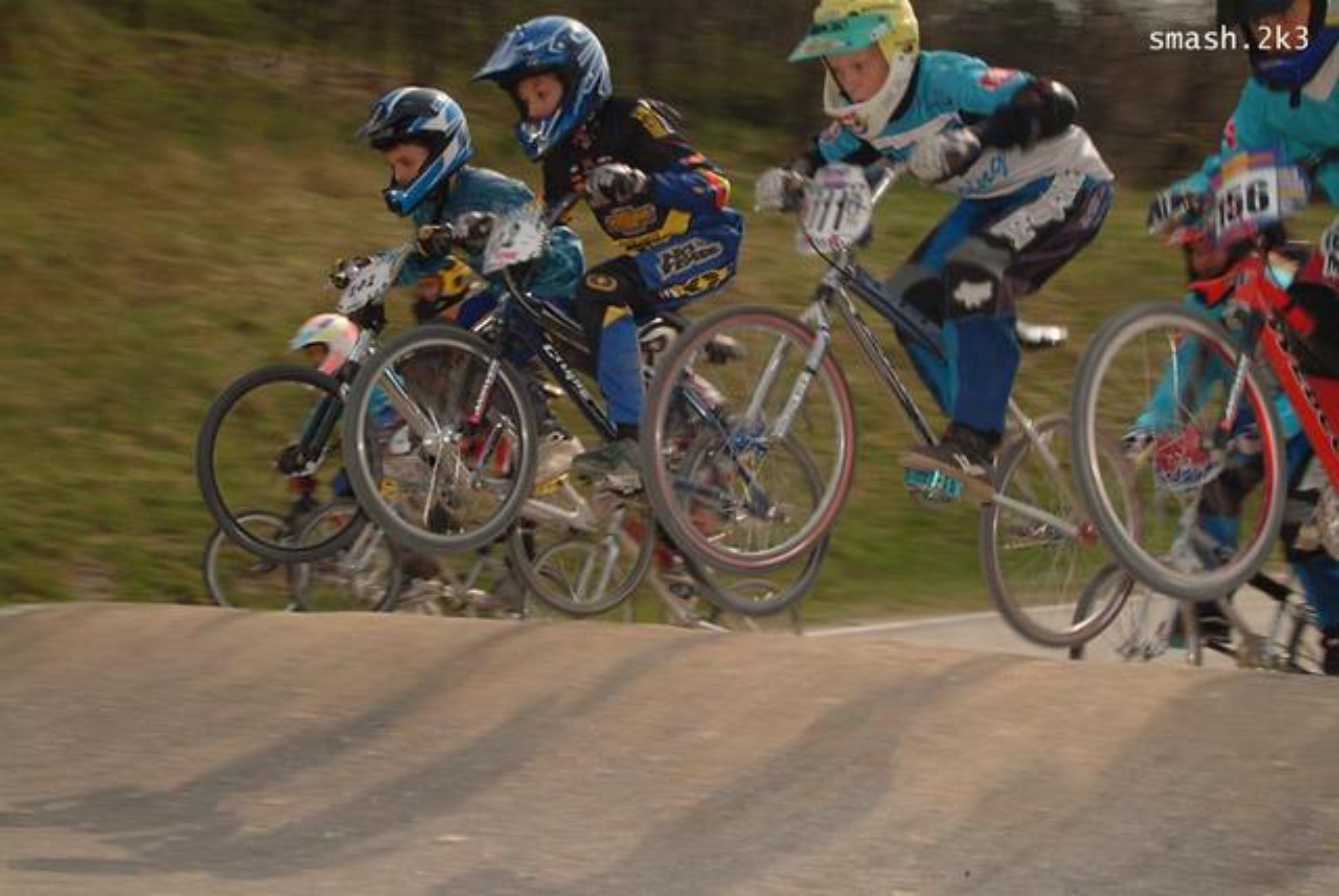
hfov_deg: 37.8
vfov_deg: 25.8
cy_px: 448
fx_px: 1954
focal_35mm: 52
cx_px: 670
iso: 100
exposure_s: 1/125
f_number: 11
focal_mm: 35
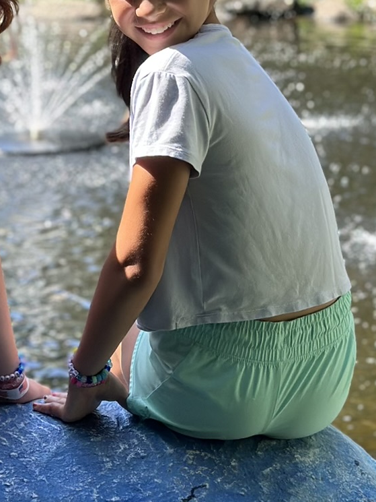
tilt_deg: -1.7
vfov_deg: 14.6
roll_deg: +0.9
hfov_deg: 11.2
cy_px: -54
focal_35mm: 132
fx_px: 1911
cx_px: 50
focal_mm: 6.86
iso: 80
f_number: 1.78
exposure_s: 1/1145
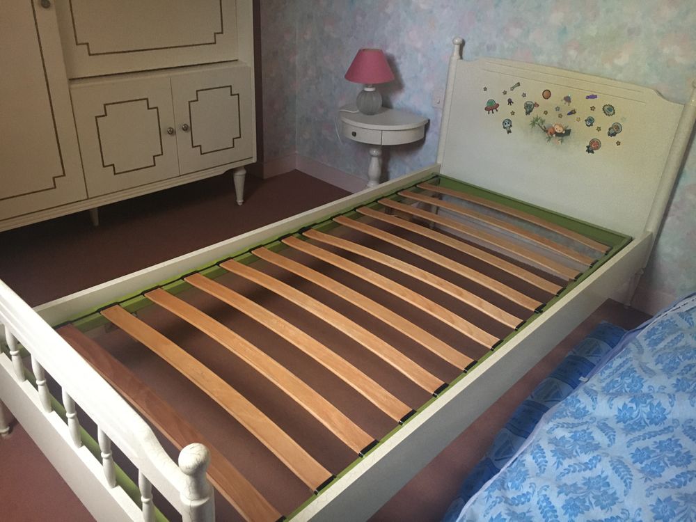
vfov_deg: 48.2
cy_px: 261
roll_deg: -3.0
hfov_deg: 61.7
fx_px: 583
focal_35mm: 29
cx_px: 348
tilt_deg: -27.7
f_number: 2.2
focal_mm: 4.15
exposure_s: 1/25
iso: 250
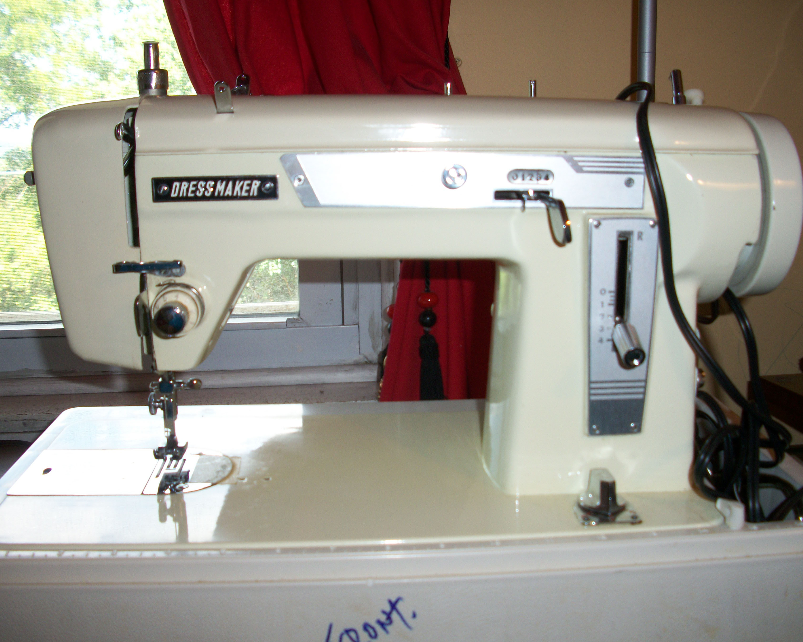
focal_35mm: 37
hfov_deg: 49.1
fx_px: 879
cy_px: 323
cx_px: 403
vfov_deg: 40.1
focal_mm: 6.3
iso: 80
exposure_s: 1/30
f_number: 3.1
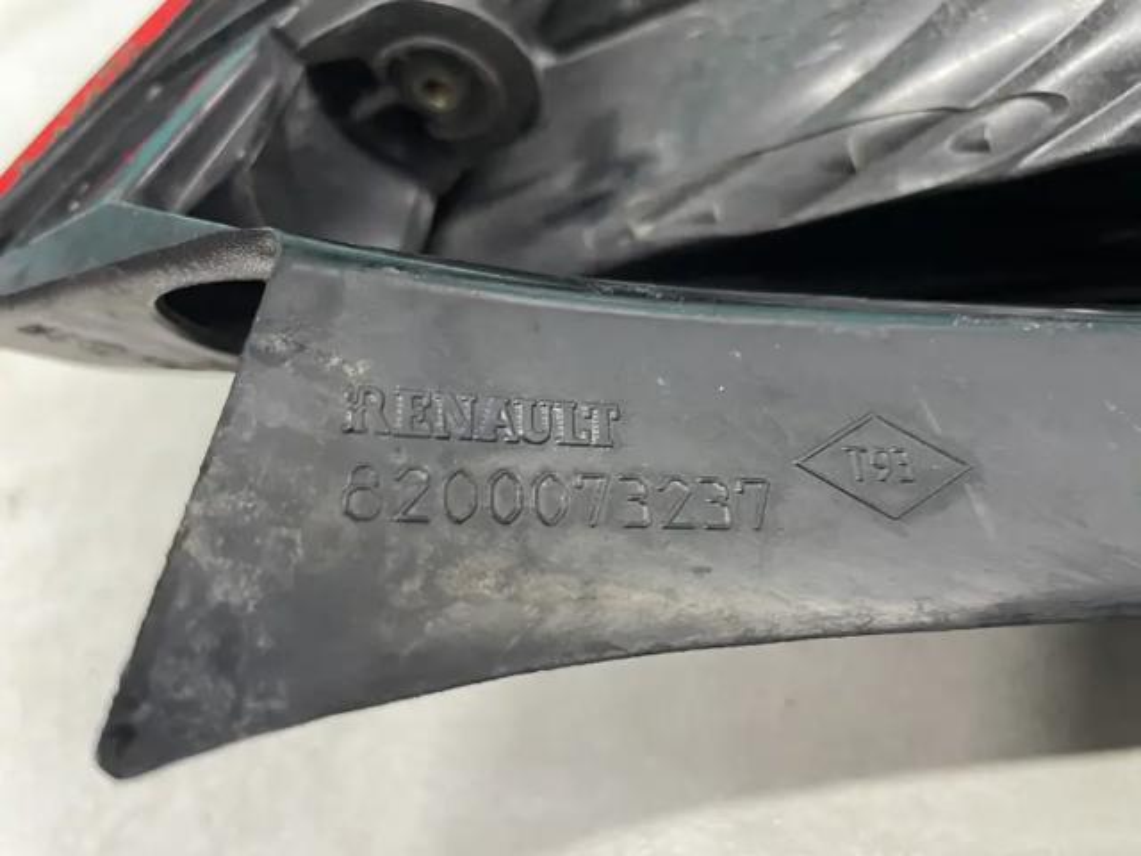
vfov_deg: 53.1
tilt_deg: -55.2
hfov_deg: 67.3
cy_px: 428
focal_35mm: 26
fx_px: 857
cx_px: 570
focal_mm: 4.2
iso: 320
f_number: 1.6
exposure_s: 1/50
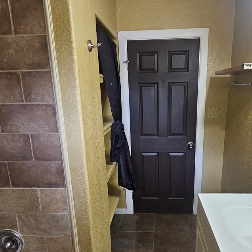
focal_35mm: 26
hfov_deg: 60.6
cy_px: 158
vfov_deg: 60.1
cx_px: 147
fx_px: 214
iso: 400
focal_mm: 2.2
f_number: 2.2
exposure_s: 1/30
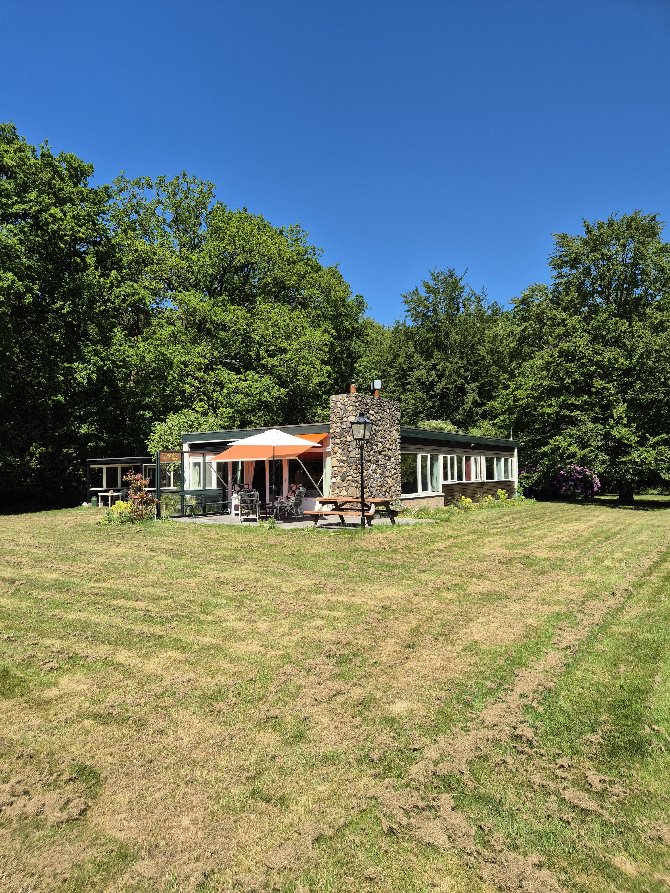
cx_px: 335
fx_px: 594
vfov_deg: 73.9
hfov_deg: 58.9
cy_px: 446
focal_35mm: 23
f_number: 1.8
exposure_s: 1/1696
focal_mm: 5.4
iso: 25
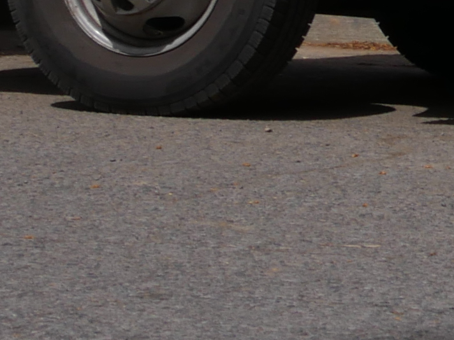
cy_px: -336
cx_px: 1270
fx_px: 3554
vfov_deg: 5.4
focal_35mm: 271
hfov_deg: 6.7
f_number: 11
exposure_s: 1/400
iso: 200
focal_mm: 21
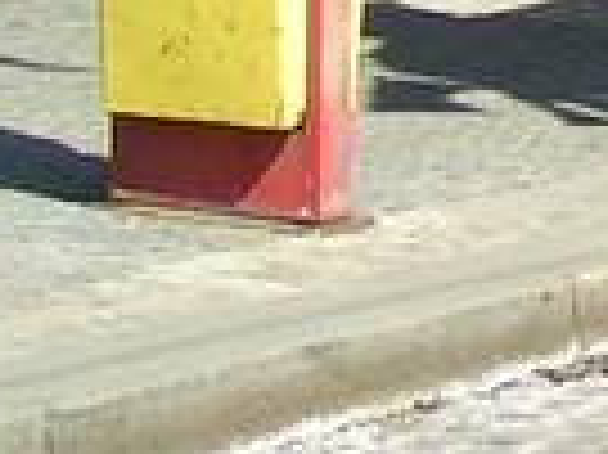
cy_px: -901
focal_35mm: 274
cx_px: 1680
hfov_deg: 6.7
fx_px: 4808
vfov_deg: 5.1
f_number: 3.2
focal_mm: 6.3
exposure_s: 1/1000
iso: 50
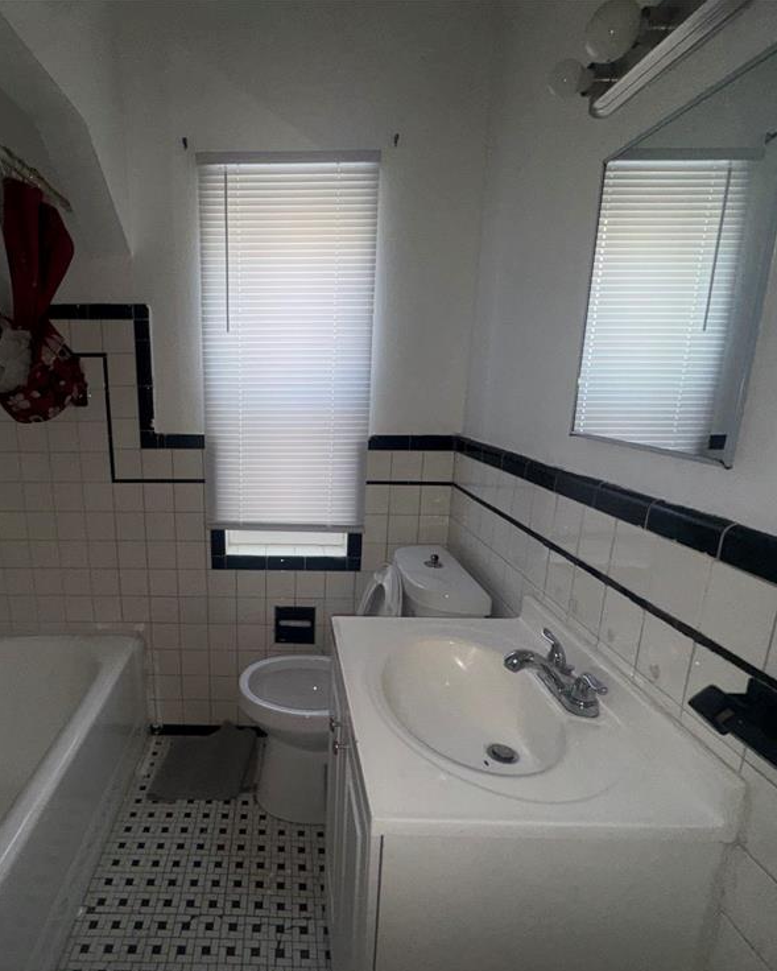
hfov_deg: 69.2
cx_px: 270
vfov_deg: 83.2
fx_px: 546
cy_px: 505
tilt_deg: -13.1
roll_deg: -0.1
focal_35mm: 19
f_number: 2.2
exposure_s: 1/122
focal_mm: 2.22
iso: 50
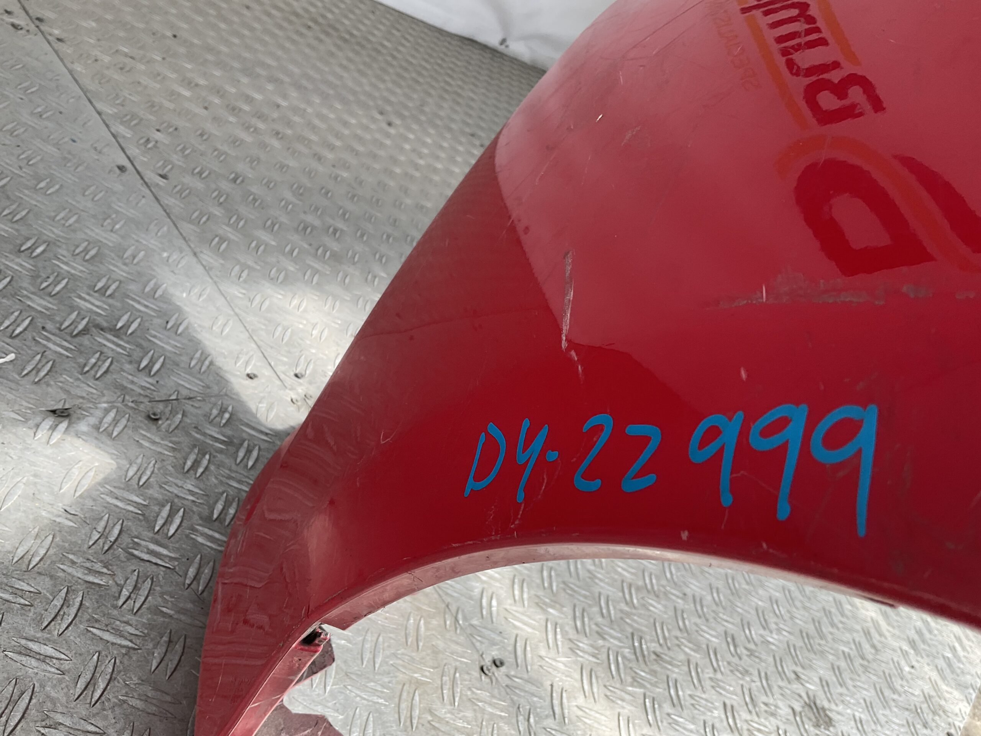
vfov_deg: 48.2
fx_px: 822
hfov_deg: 61.7
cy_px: 368
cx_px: 490
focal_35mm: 29
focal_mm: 3
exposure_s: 1/277
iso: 16
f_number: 1.8
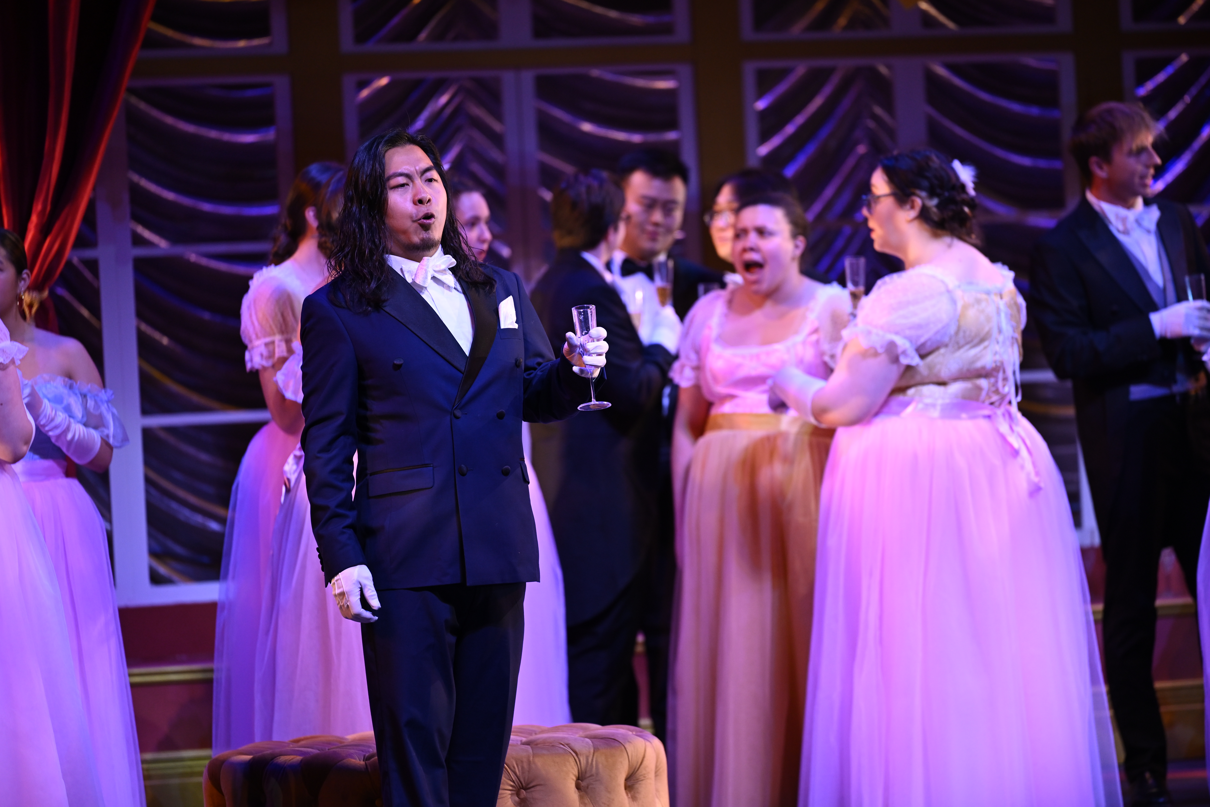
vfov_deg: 6.9
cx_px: 605
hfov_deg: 10.3
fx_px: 6722
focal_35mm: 200
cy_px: 404
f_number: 2.8
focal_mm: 200
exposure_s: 1/200
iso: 1100
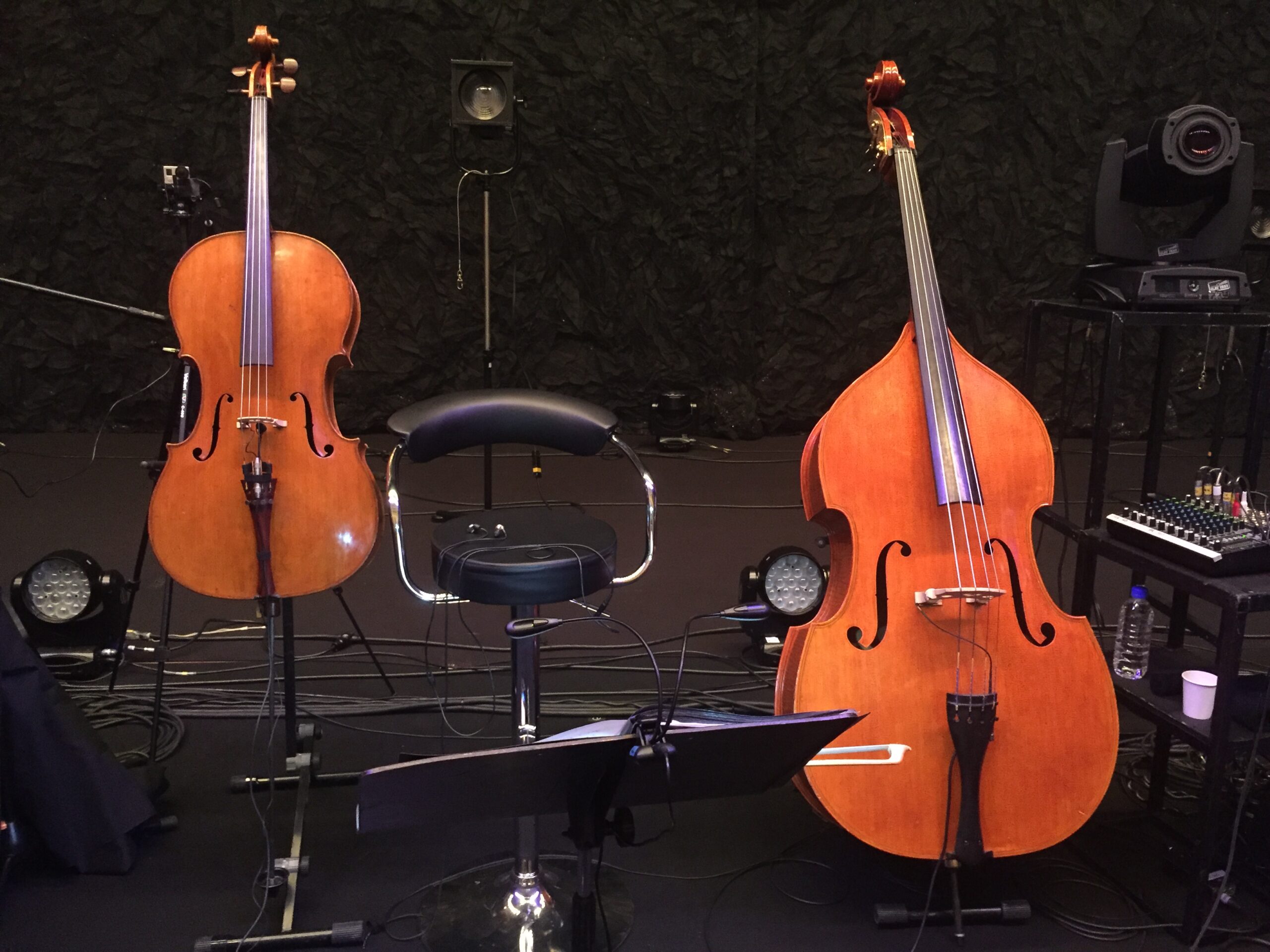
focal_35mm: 29
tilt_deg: -12.7
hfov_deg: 61.7
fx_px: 1064
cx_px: 635
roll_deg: -1.9
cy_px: 476
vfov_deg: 48.2
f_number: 2.2
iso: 320
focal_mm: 4.15
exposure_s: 1/15
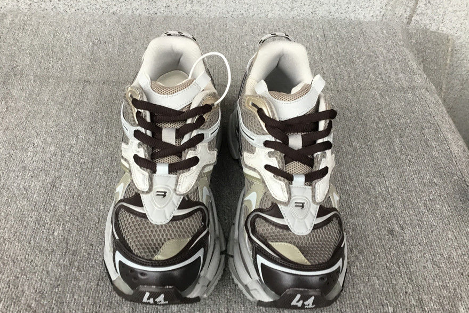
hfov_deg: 57.2
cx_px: 231
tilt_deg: -48.3
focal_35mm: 33
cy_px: 173
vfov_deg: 39.9
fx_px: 430
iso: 32
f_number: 2.4
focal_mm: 3.3
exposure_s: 1/33
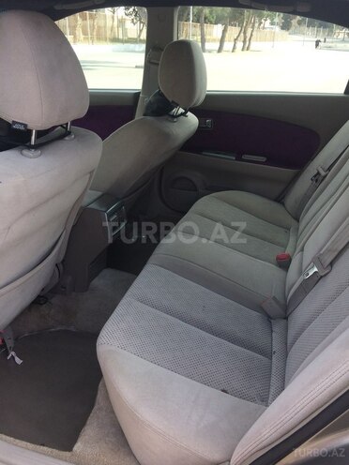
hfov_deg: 48.2
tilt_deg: -28.6
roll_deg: +1.9
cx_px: 174
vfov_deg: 61.7
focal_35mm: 29
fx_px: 390
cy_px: 232
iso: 32
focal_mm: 4.15
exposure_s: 1/316
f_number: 2.2
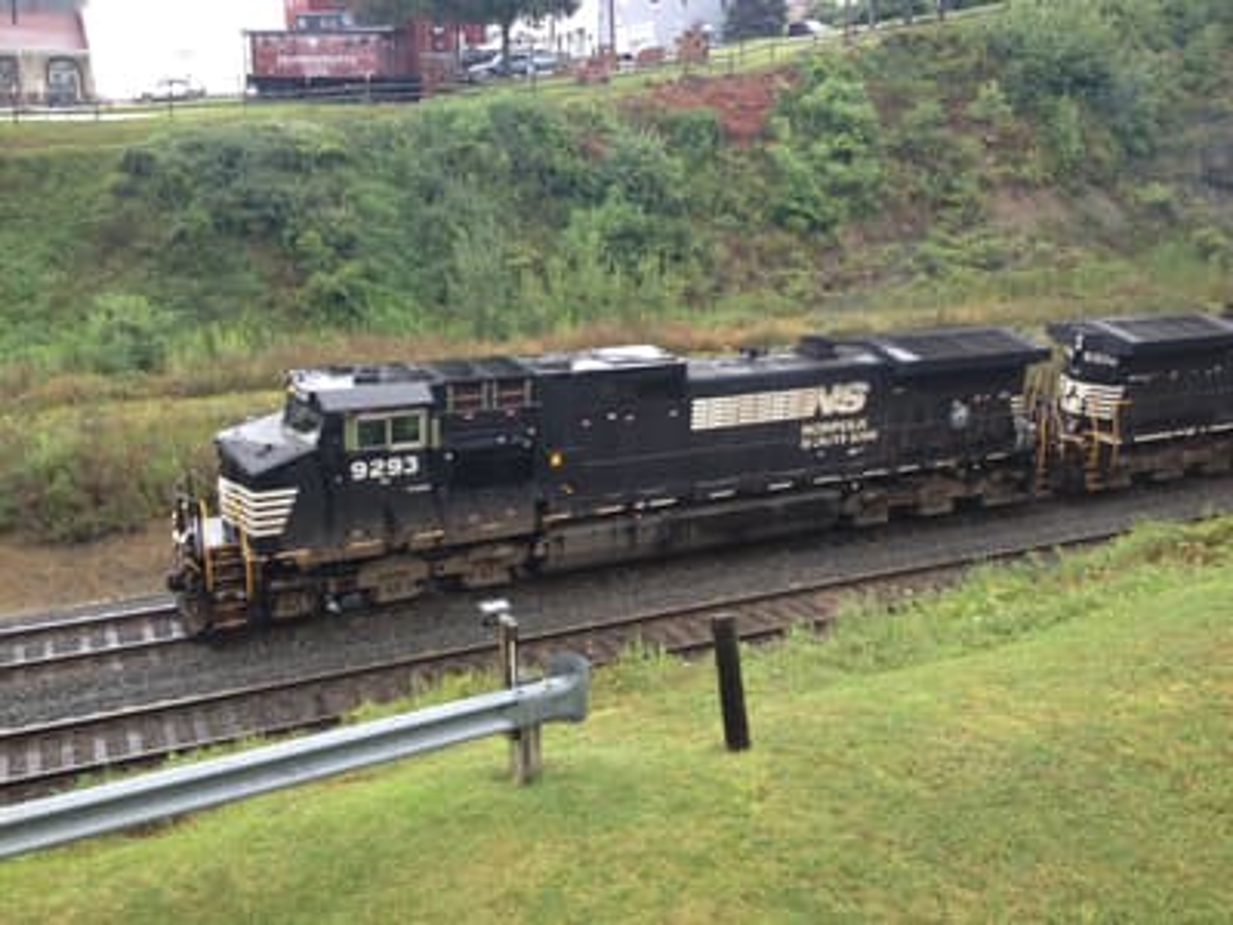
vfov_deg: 40.7
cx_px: 616
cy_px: 462
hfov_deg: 52.6
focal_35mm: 35
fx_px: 1247
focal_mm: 4.28
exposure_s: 1/120
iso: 50
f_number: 2.4
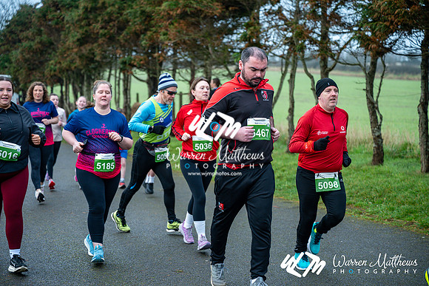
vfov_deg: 19.5
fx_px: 834
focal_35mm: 70
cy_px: 143
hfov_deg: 28.8
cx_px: 214
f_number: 2.8
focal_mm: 70
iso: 560
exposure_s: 1/1250
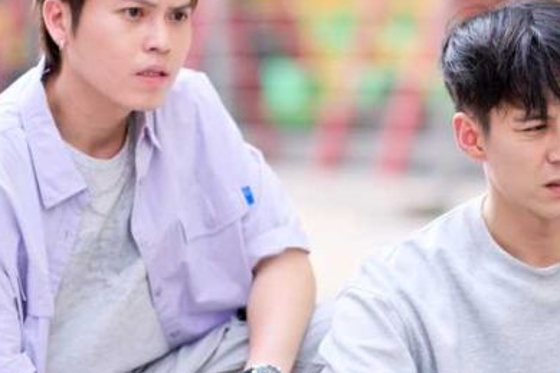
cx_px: 436
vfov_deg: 5.1
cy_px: 274
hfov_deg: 7.6
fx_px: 4214
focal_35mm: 271
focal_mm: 85
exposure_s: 1/1000
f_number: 1.4
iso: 100
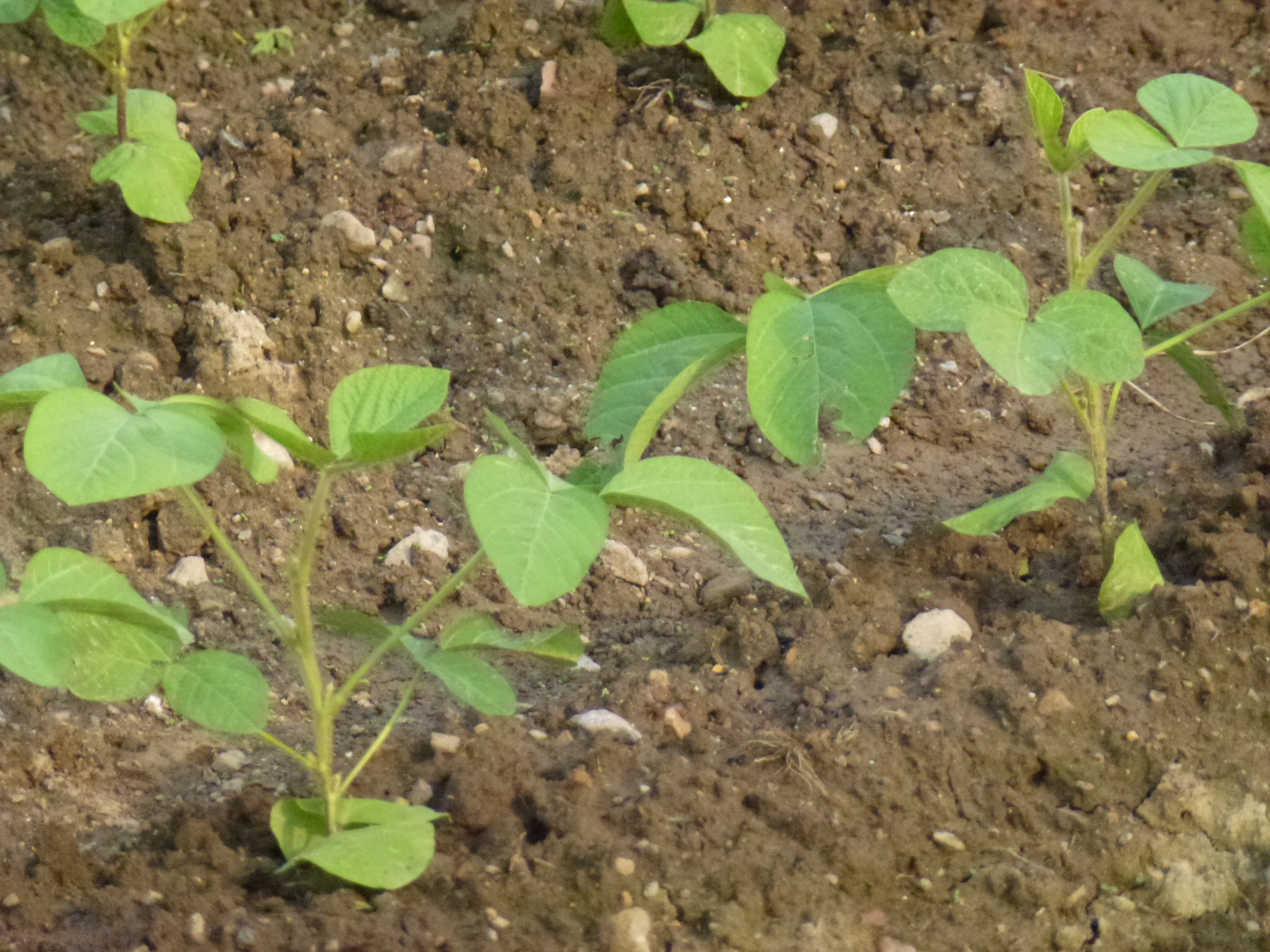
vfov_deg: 3.9
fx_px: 14088
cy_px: 476
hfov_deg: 5.2
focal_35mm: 384
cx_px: 635
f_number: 5.9
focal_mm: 68.8
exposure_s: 1/500
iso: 800
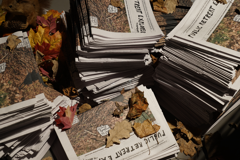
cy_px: 80
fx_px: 387
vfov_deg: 23.4
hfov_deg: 34.5
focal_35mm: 58
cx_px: 120
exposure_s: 1/2.5
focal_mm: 58
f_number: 7.1
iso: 200
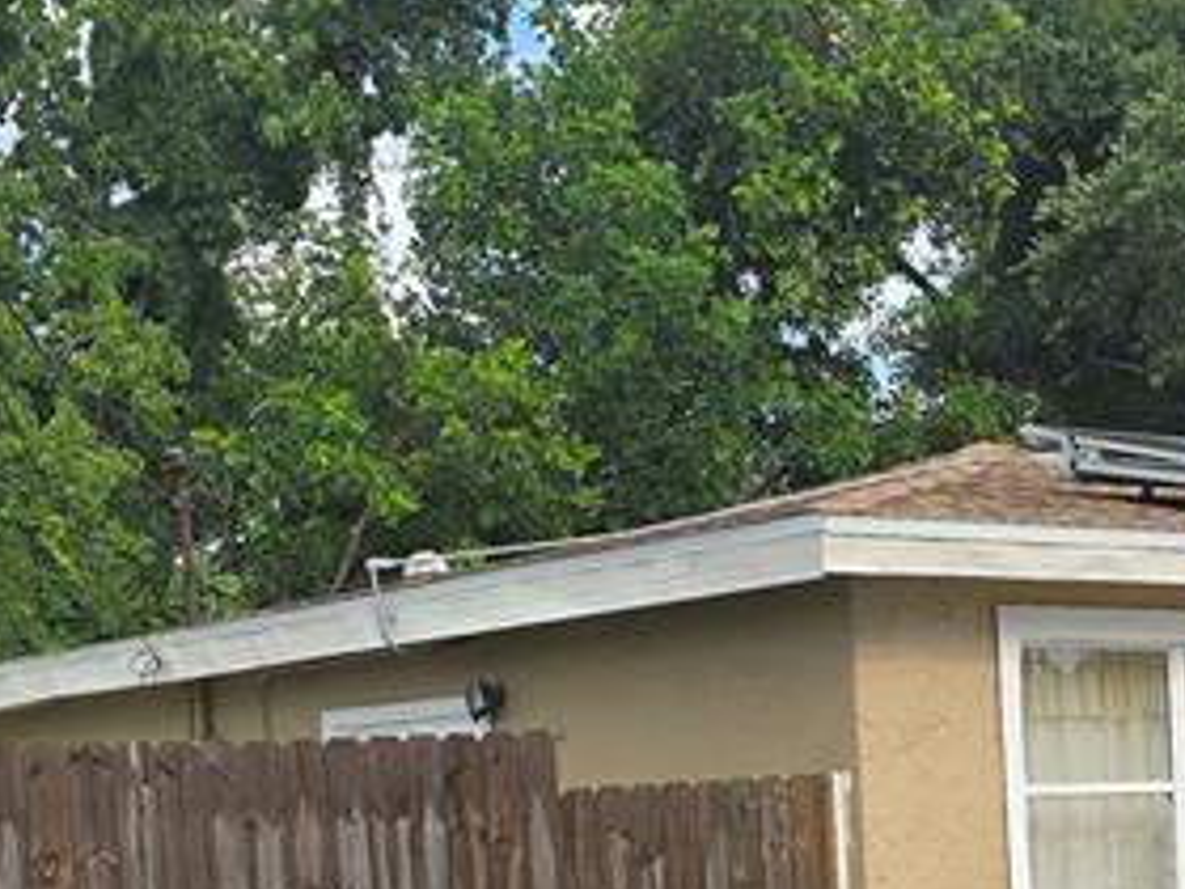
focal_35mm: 84
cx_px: 1041
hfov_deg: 22.8
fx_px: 2876
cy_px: 1046
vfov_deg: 16.9
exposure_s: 1/361
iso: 12
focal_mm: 6.3
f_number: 1.7
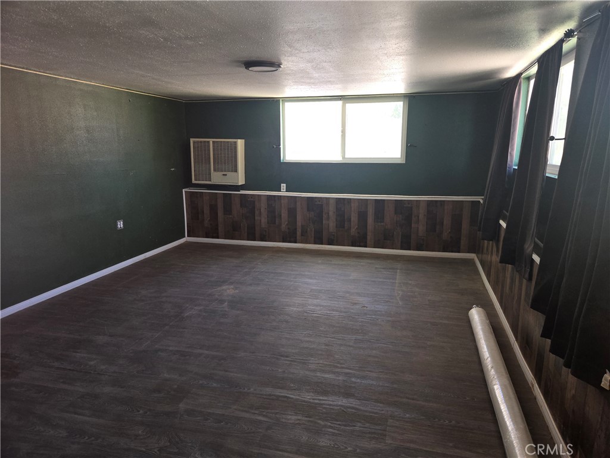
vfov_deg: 58.9
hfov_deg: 73.9
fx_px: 405
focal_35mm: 23
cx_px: 305
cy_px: 229
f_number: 1.8
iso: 80
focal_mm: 5.4
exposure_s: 1/60
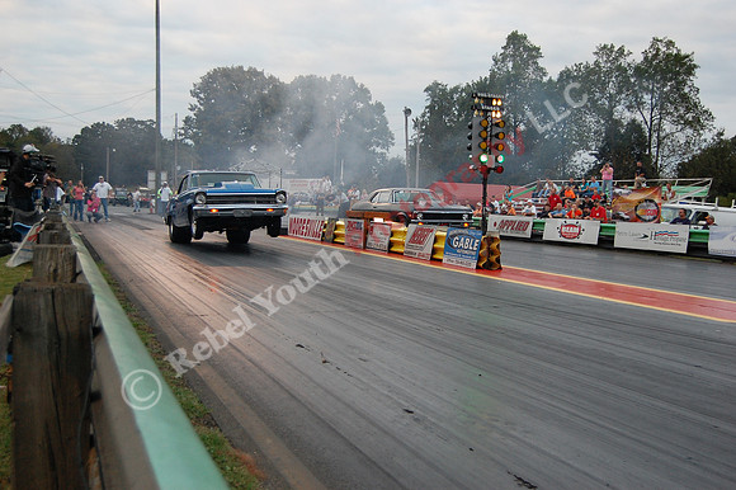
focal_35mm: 39
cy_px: 245
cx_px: 368
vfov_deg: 34.2
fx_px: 797
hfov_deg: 49.6
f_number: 4
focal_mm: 26
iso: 800
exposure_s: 1/250
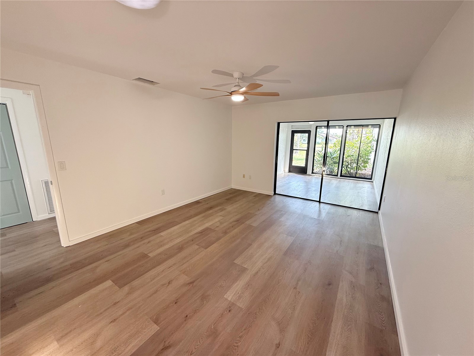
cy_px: 178
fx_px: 192
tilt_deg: -11.1
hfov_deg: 102.1
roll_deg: -1.1
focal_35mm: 14
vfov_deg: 85.7
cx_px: 237
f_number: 2.2
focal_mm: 2.22
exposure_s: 1/120
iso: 100
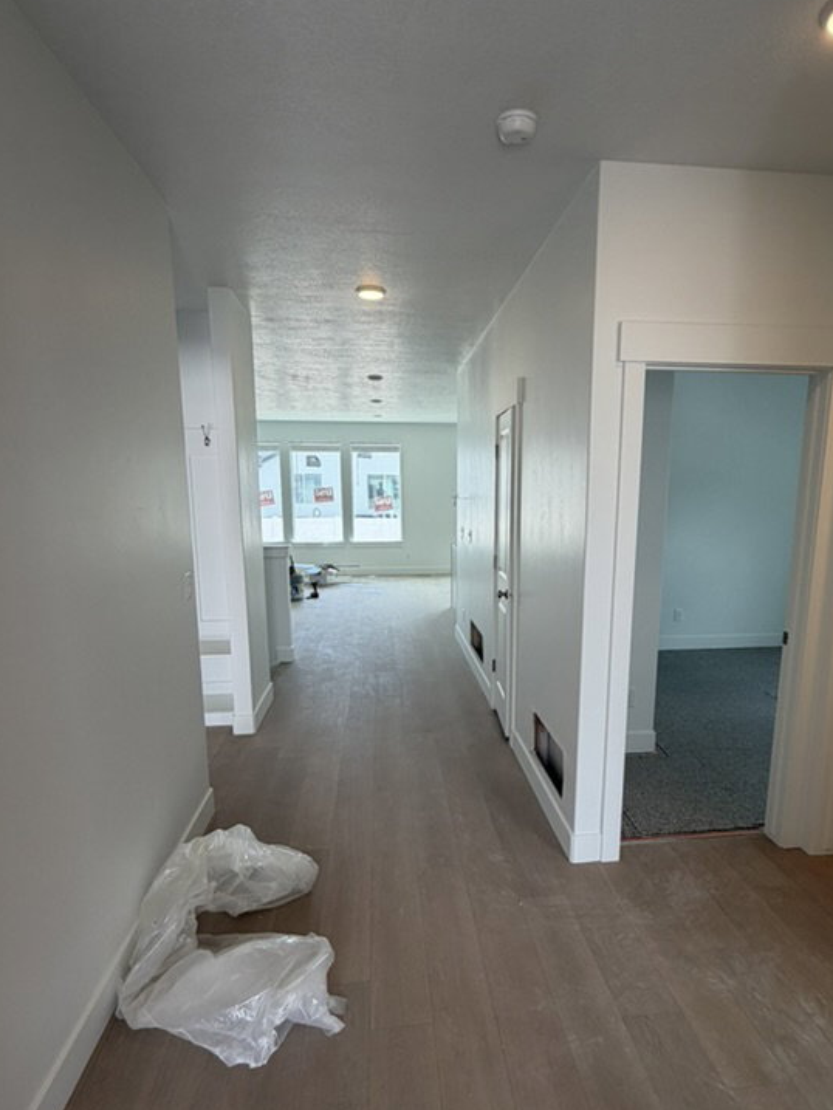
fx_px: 642
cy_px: 608
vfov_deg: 81.5
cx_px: 461
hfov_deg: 65.8
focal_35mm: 20
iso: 50
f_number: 2.2
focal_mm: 2.22
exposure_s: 1/129
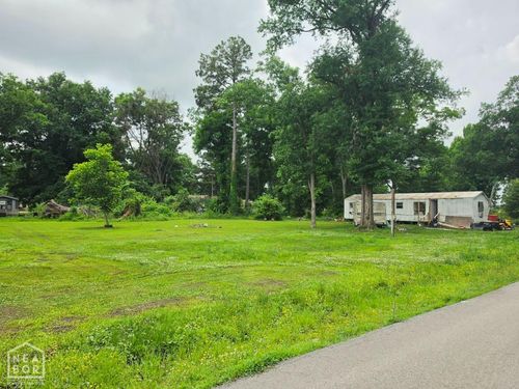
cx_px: 260
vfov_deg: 58.9
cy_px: 194
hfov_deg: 73.9
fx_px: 345
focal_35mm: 23
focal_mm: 6.5
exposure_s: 1/7939
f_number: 1.4
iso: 50
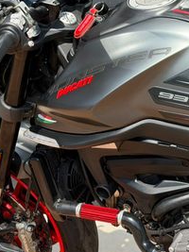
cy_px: 115
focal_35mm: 115
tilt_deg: -24.8
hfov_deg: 12.8
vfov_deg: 17.1
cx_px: 130
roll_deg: -0.8
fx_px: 838
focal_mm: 6.76
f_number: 1.78
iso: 100
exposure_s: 1/2208
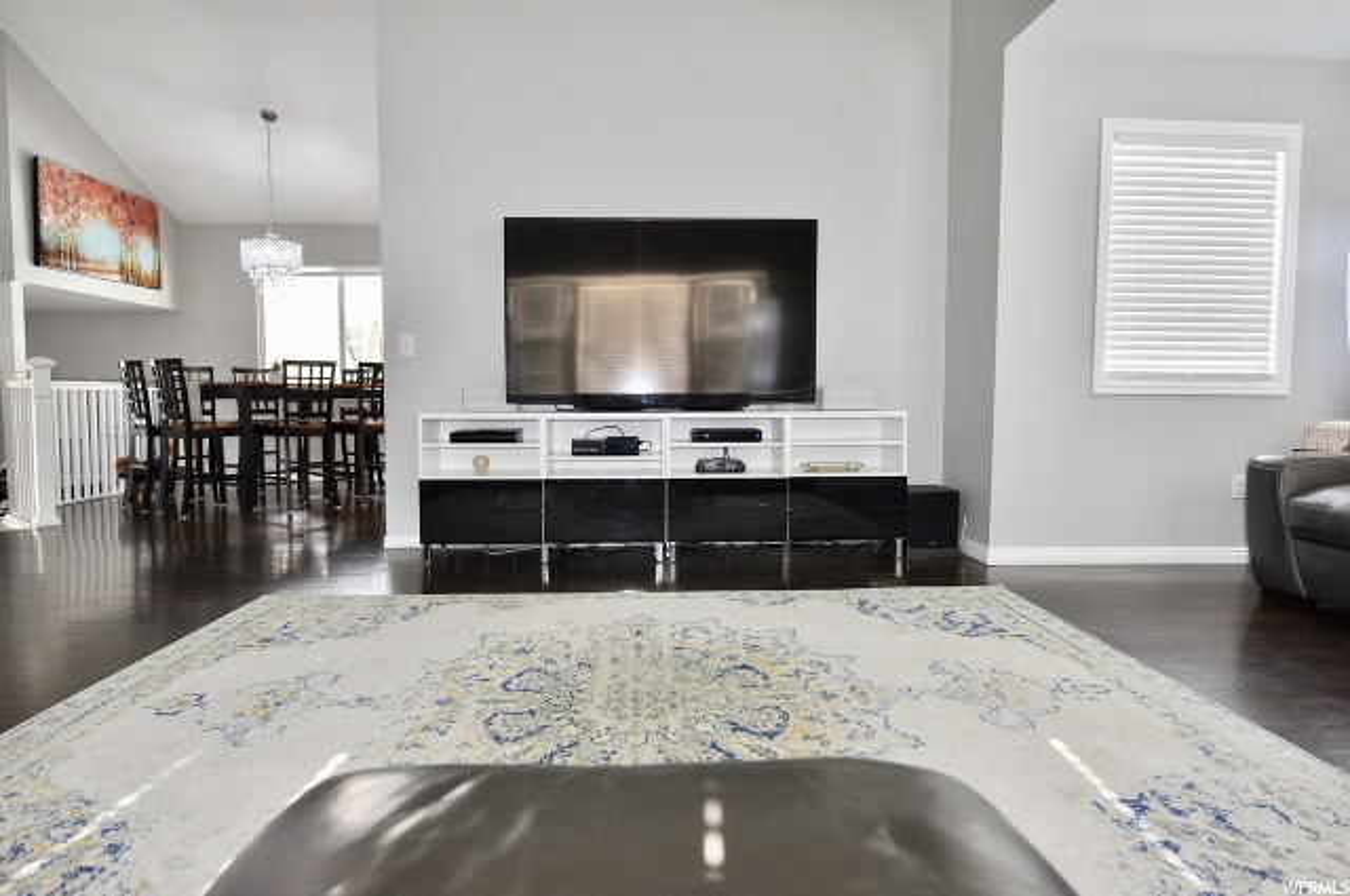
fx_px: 786
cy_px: 448
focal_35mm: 21
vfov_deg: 59.4
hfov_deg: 81.3
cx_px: 675
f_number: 2.8
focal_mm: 14
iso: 400
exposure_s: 1/160
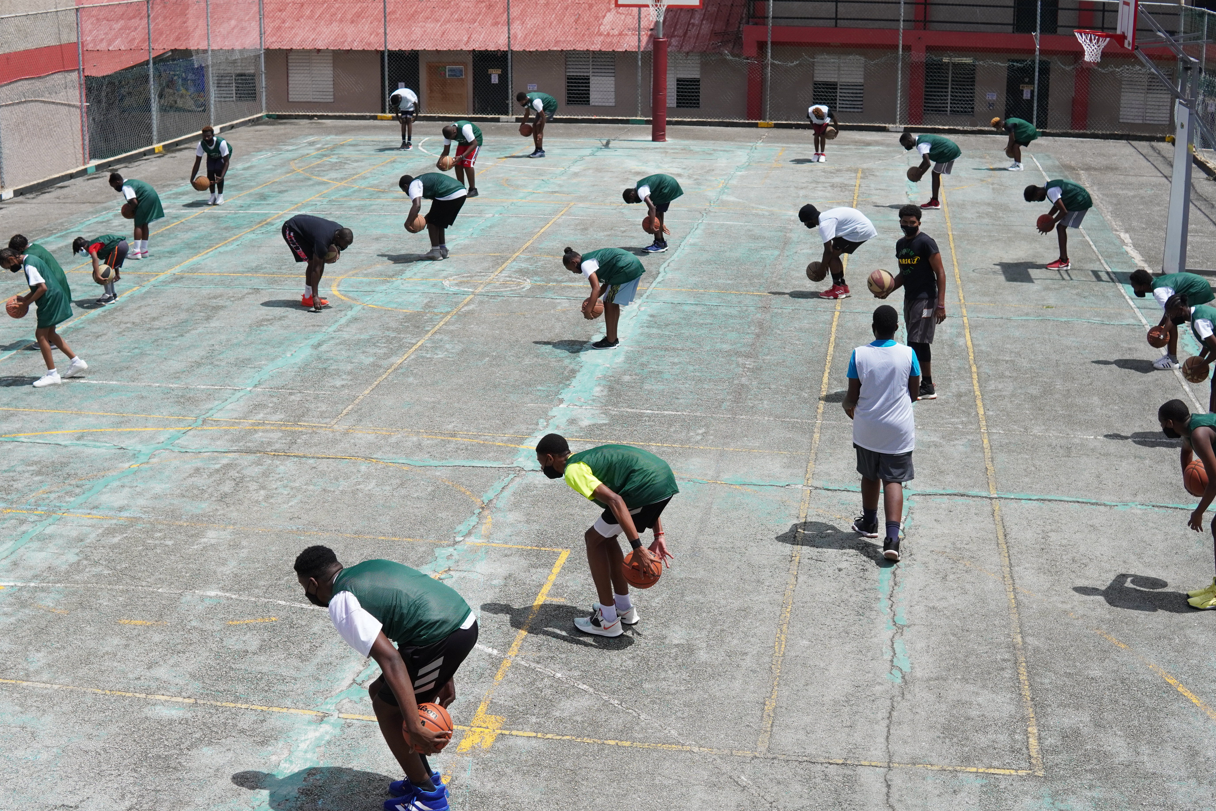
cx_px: 606
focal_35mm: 49
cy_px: 420
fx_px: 1655
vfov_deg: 27.5
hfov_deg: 40.3
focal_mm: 30
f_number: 5
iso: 400
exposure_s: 1/4000
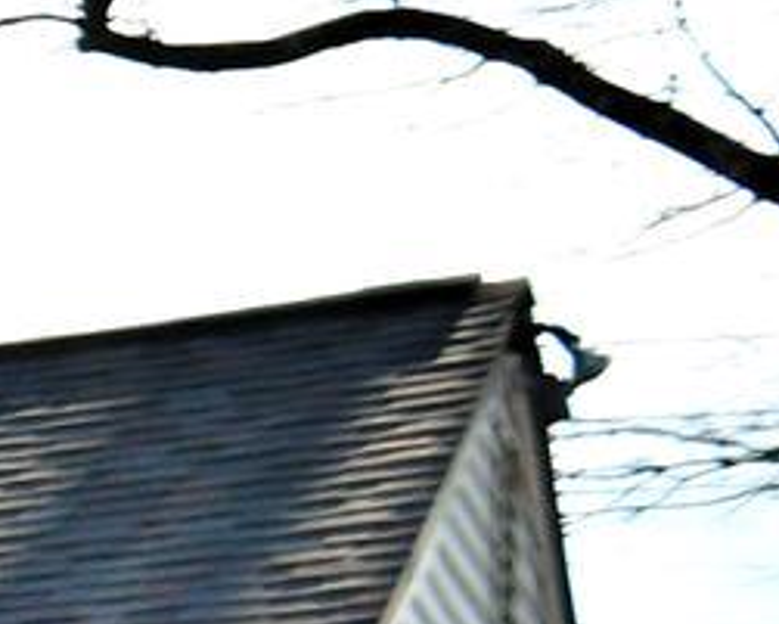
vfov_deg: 6.5
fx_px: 5305
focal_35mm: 230
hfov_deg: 6.8
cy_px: 1414
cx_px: -2145
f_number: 6.3
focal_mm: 20
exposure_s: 1/4000
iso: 1000
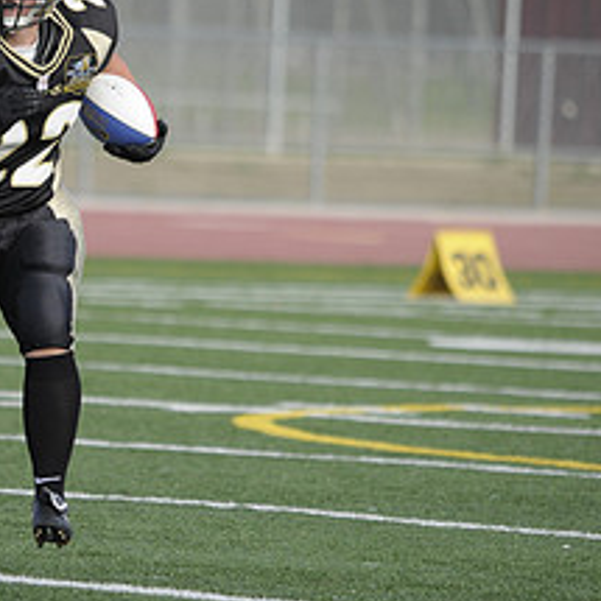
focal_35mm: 869
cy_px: 302
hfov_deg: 2.0
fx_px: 17070
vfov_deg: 2.0
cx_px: 3
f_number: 6.3
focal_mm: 380
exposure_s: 1/1000
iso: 560
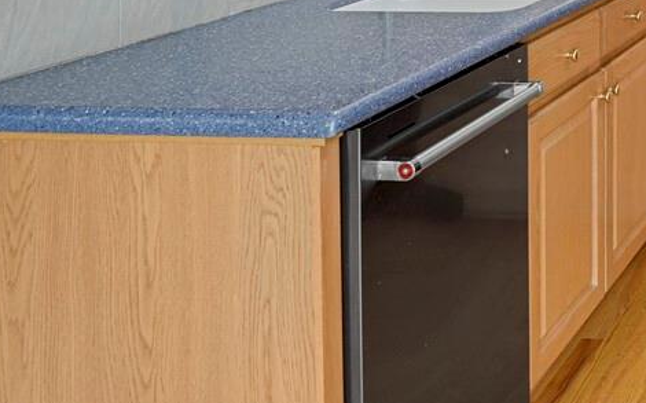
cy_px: -208
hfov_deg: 26.1
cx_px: 953
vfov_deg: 19.1
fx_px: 1038
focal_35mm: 59
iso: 250
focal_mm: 17
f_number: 8
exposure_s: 2.5
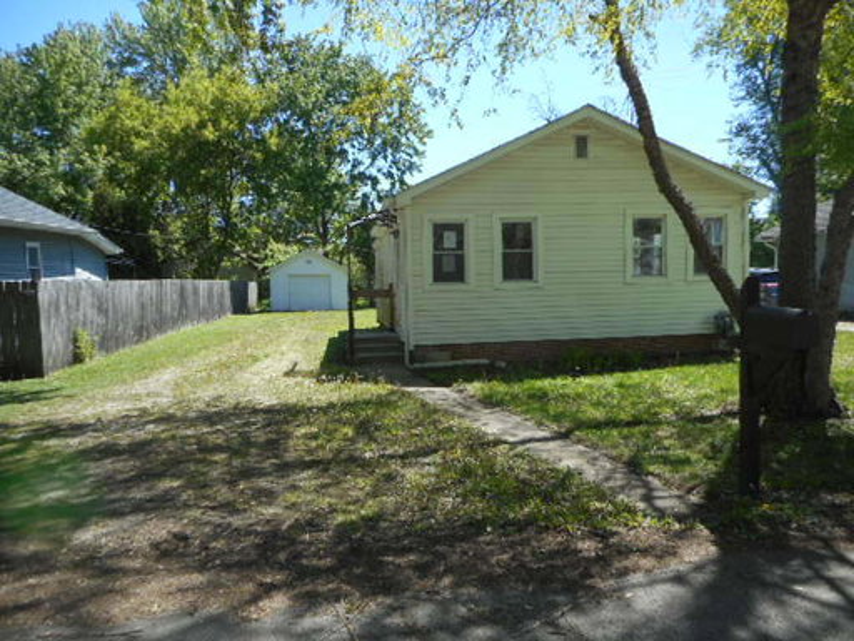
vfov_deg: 54.9
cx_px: 427
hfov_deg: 69.4
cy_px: 320
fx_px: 617
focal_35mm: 25
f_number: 3.7
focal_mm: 4.5
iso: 80
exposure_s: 1/320
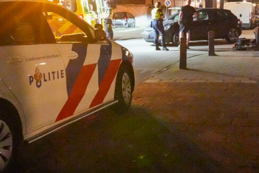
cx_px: 105
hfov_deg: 38.0
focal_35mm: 52
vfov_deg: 26.0
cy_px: 69
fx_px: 374
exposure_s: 1/60
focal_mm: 24
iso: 40000
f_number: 4
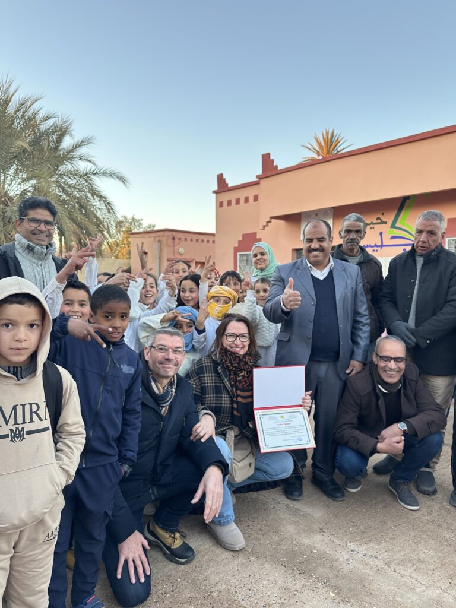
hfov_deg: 56.8
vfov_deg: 71.6
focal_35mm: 24
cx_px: 228
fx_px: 422
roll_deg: -1.8
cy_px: 304
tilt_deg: -3.4
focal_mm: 6.86
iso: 100
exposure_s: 1/121
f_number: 1.78
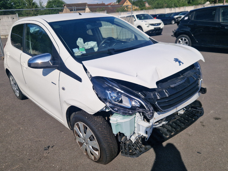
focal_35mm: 26
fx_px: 171
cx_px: 112
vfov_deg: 53.1
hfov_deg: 67.3
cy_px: 87
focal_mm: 5.4
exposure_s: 1/3333
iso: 50
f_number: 1.8
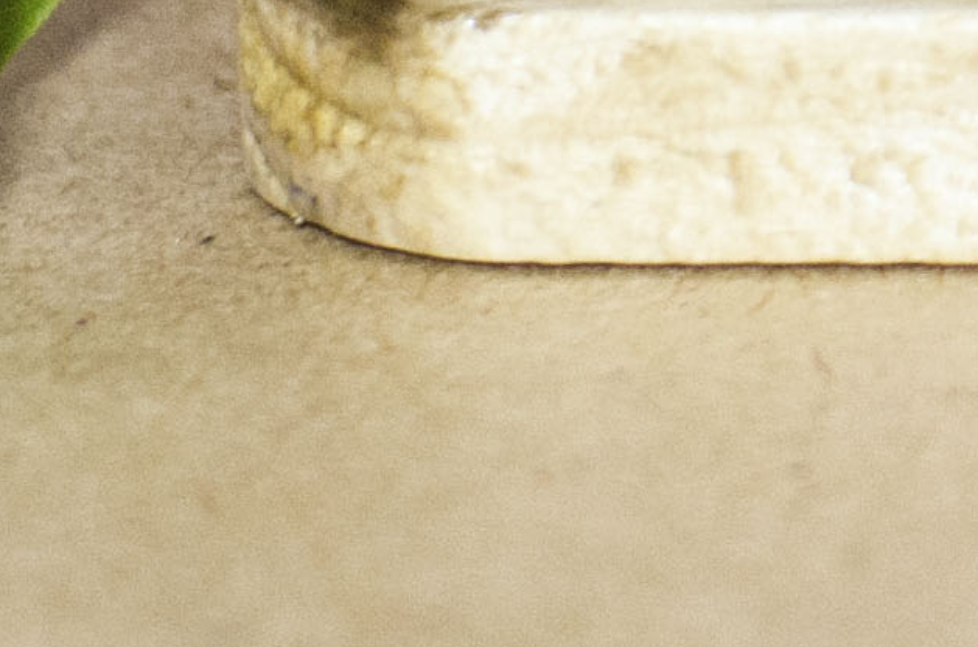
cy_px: -1509
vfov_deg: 2.3
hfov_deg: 3.5
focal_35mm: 588
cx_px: 2141
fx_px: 15934
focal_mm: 50
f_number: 2.8
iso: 640
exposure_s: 1/320
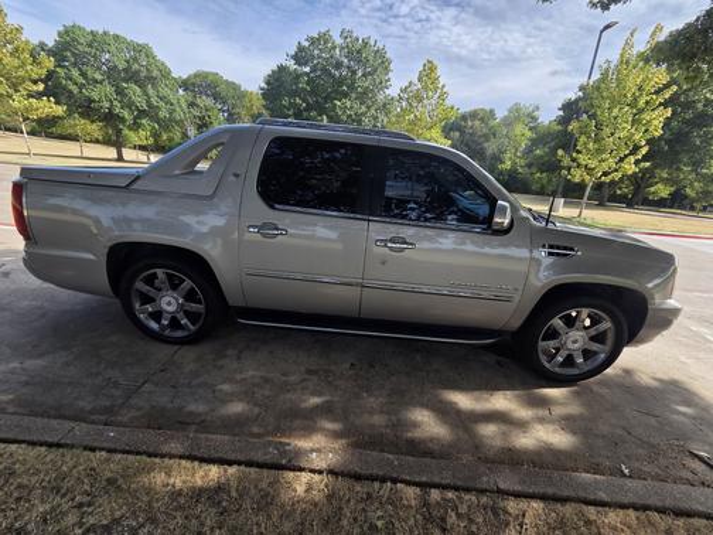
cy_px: 268
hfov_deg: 106.2
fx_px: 268
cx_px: 356
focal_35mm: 13
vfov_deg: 89.9
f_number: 2.2
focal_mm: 2.2
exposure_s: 1/425
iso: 50
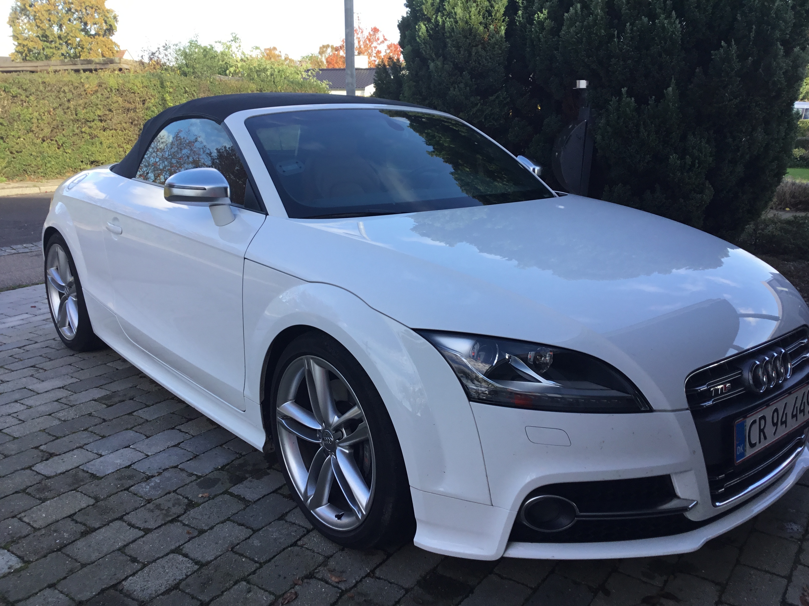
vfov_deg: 45.4
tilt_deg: -15.4
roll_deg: -1.2
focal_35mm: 31
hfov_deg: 58.4
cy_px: 303
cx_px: 404
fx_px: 724
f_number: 2.4
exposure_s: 1/237
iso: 25
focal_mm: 3.3
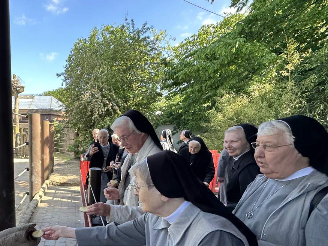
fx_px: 227
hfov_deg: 64.7
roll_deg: +0.8
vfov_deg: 54.5
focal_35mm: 24
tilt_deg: -11.0
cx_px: 61
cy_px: 181
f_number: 2.2
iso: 40
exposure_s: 1/191
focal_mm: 2.22
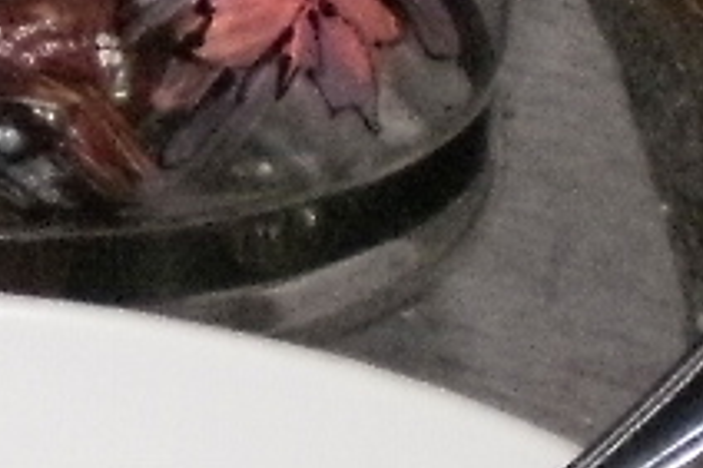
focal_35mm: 298
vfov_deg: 4.6
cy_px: 236
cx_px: -544
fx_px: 5815
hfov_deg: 6.8
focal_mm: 6.3
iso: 400
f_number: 3.1
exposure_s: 1/250
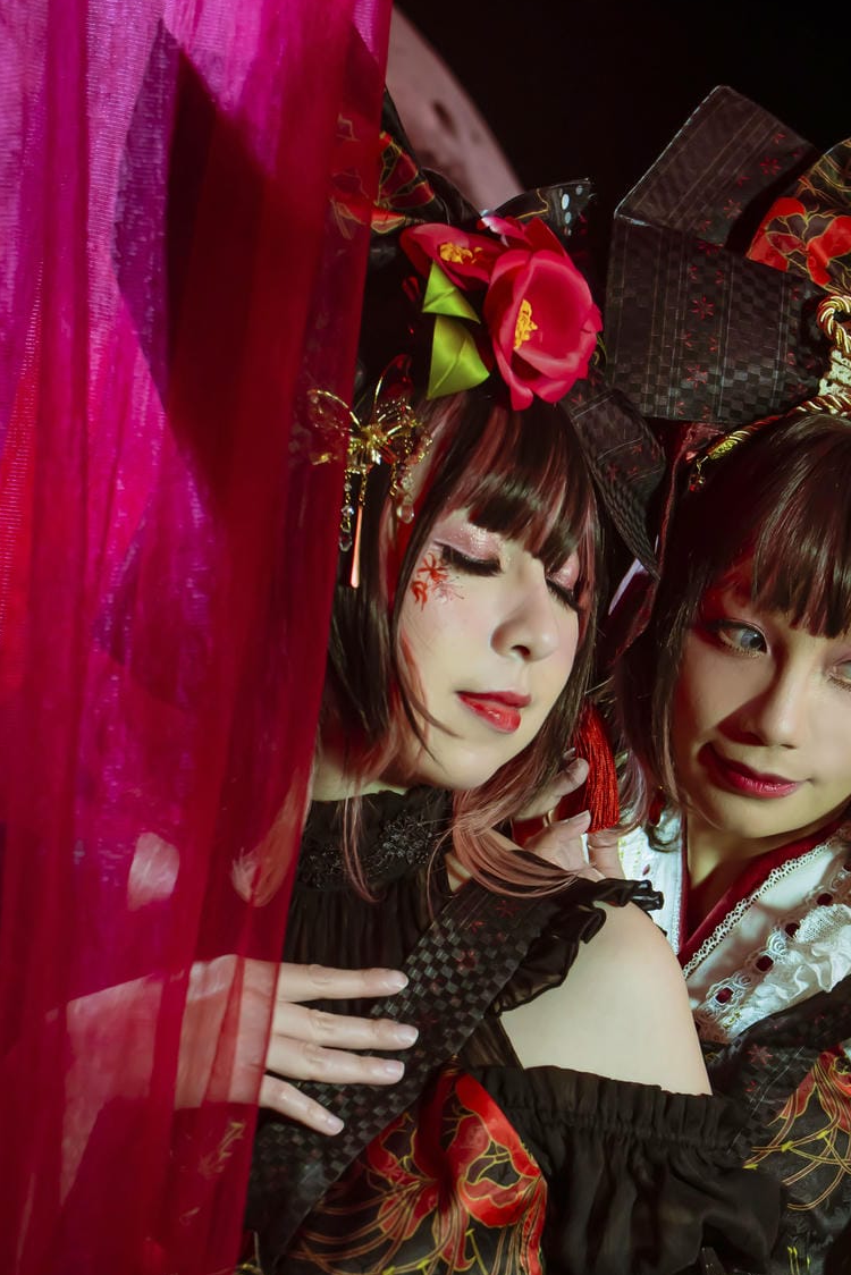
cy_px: 859
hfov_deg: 23.9
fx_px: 1984
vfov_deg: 35.3
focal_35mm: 56
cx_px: 660
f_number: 3.5
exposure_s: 1/200
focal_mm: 35
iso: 400
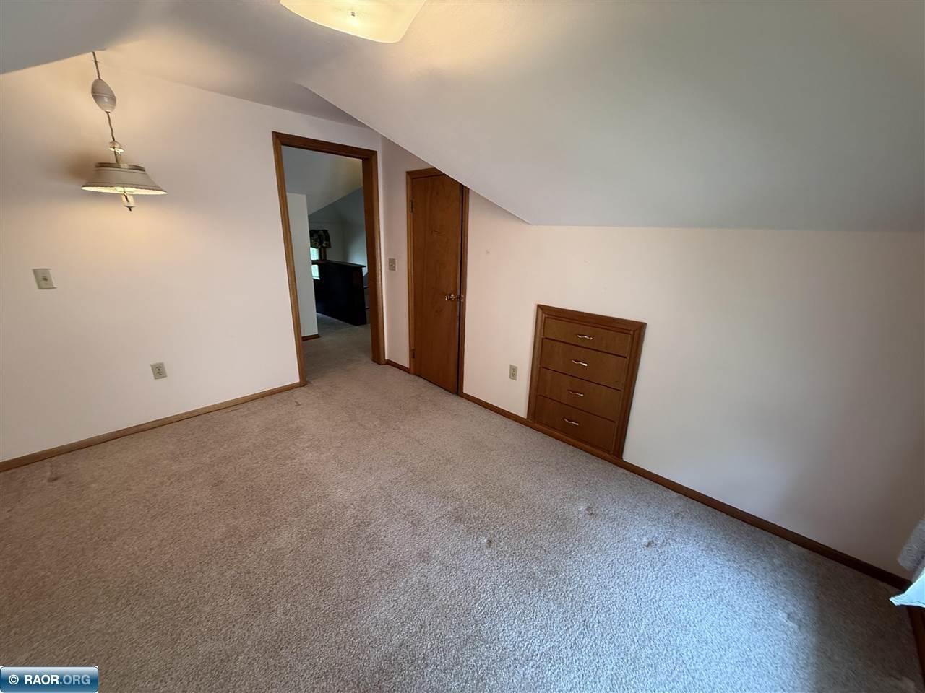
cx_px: 462
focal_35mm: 14
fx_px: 374
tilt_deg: -18.5
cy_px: 346
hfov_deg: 102.1
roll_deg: -0.9
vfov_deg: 85.7
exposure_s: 1/60
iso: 160
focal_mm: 2.22
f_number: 2.2
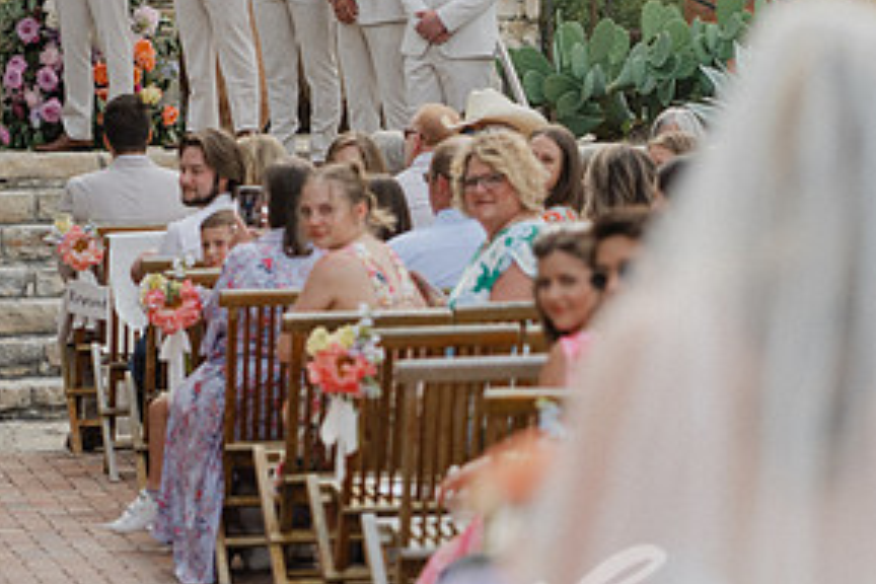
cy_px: 373
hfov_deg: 8.8
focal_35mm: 235
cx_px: 569
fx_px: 5718
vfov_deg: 5.8
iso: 360
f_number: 2.8
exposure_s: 1/2000
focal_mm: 105
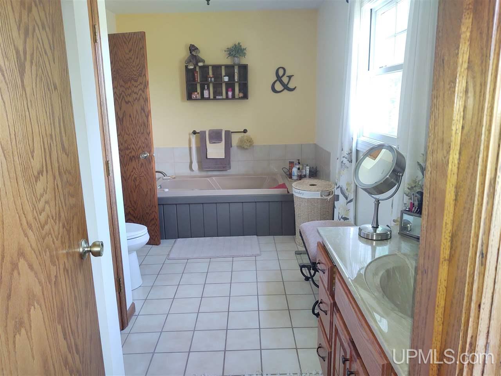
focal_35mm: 27
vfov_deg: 51.4
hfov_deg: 65.3
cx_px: 250
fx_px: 391
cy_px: 188
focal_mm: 4.75
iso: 179
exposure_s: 1/50
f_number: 1.7
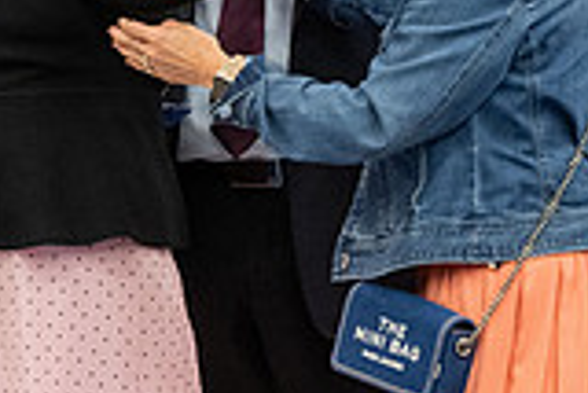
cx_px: 309
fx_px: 8893
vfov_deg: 2.5
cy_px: -145
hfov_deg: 3.8
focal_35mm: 544
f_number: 2.8
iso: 2000
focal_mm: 150
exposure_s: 1/200
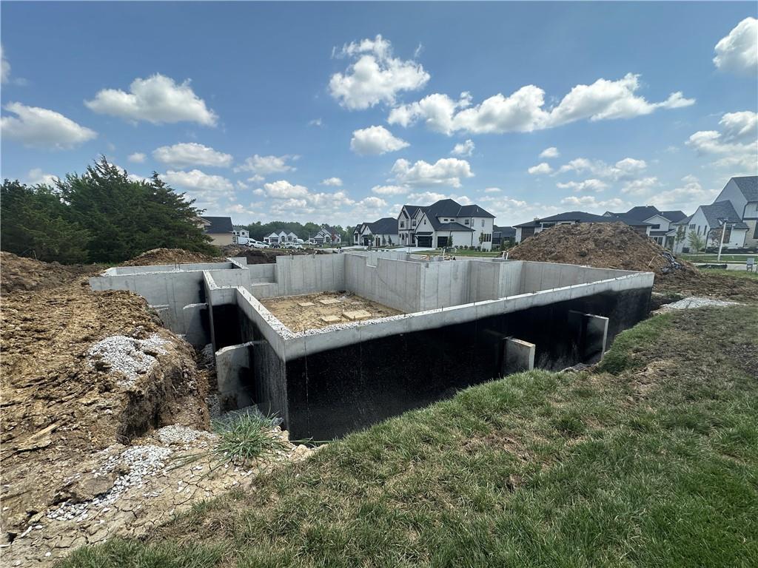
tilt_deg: -8.6
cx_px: 379
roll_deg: +0.4
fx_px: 307
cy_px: 284
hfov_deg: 102.1
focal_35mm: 14
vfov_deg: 85.7
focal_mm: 2.22
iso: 50
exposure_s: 1/1770
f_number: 2.2
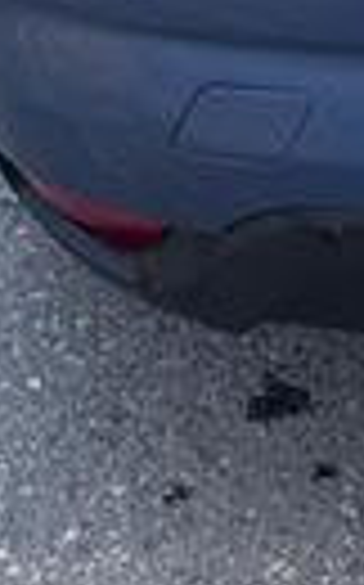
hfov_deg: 7.1
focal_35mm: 170
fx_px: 2704
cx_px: 980
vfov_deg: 11.1
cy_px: -596
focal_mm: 6.86
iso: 80
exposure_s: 1/1009
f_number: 1.78
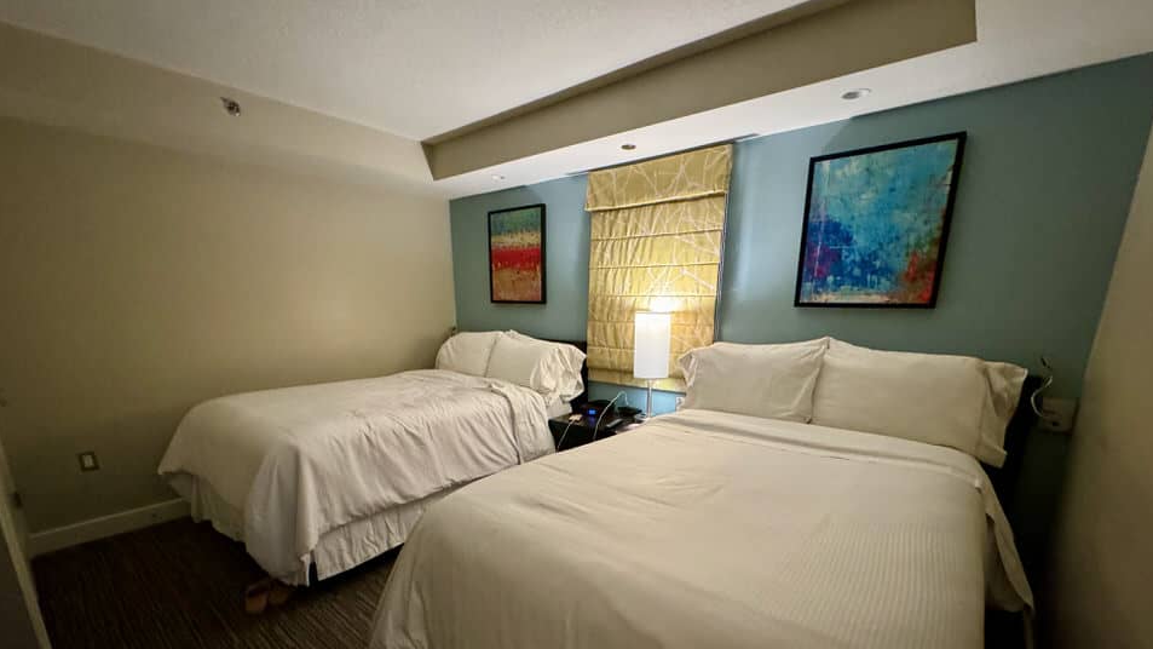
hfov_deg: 99.4
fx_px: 489
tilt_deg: -14.4
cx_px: 583
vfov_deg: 65.6
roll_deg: -0.6
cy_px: 425
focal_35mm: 16
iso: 800
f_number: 2.2
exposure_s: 1/60
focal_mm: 2.22
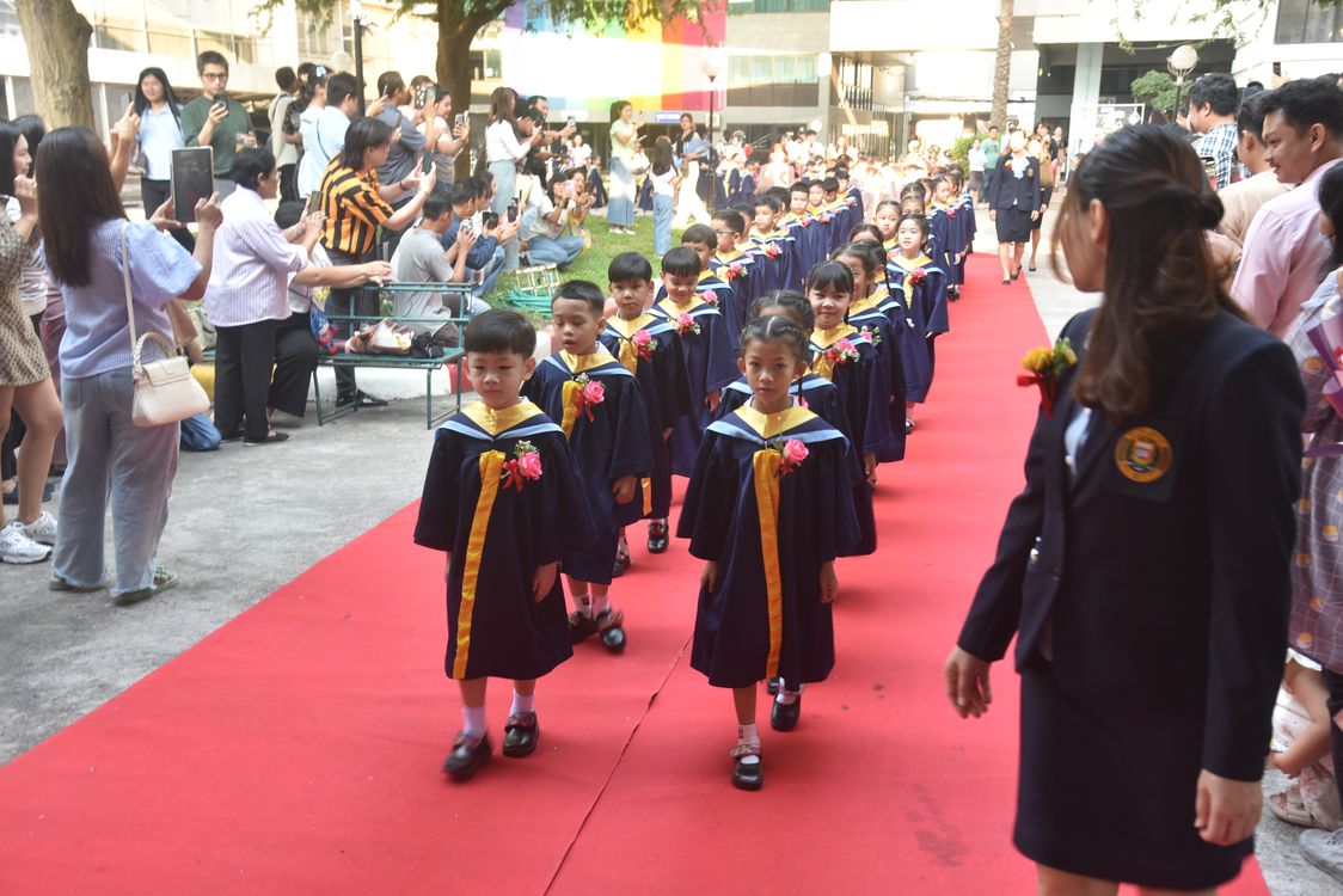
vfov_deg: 35.1
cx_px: 672
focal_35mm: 38
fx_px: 1418
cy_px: 448
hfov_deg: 50.7
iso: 500
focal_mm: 38
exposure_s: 1/40
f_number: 4.5
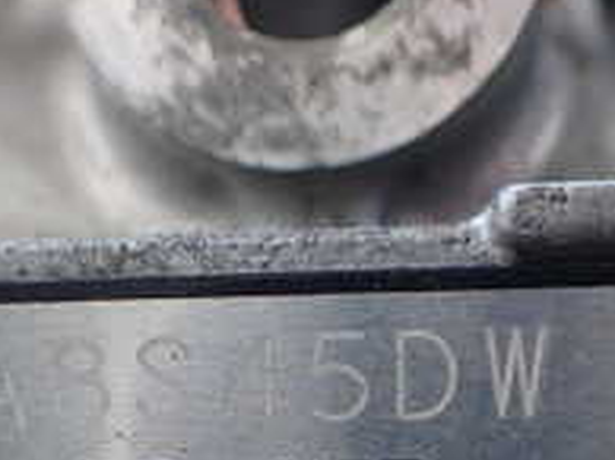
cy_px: 673
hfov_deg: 21.1
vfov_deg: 14.8
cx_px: 276
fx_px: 1650
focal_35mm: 93
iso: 100
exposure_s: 1/200
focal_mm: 5.4
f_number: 2.3
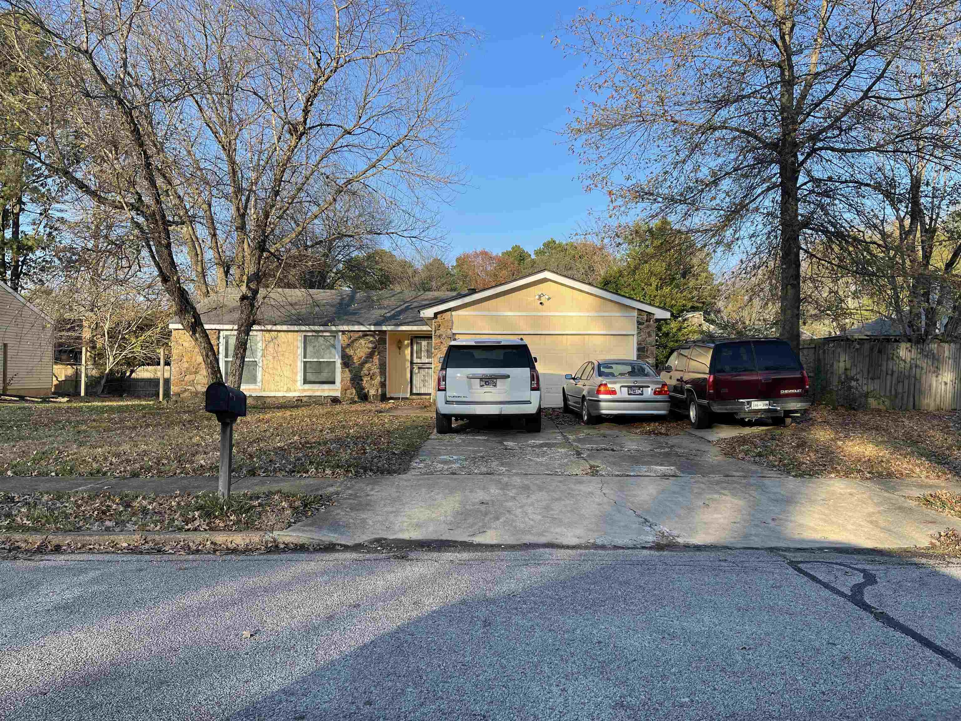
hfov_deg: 69.4
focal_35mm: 25
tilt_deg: +2.8
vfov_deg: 54.9
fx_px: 694
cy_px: 360
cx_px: 480
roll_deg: +0.9
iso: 32
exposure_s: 1/1164
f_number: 1.6
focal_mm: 5.1
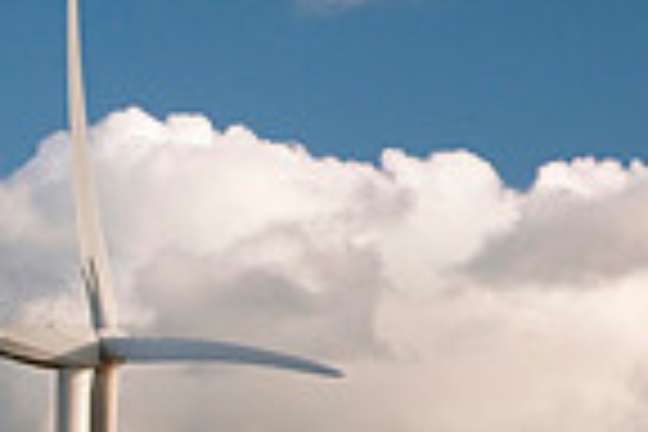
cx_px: 860
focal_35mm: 253
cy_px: 367
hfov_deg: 8.0
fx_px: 4554
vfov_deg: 5.4
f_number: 11
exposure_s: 1/60
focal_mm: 42
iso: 200
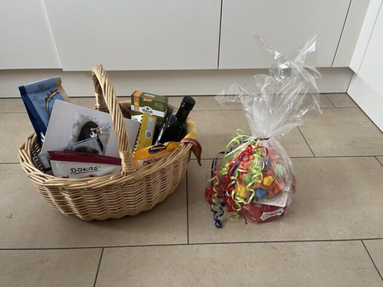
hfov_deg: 67.3
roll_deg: -0.1
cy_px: 144
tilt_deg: -36.1
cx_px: 192
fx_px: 288
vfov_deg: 53.1
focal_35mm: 26
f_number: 1.6
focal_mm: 5.1
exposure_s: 1/62
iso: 125
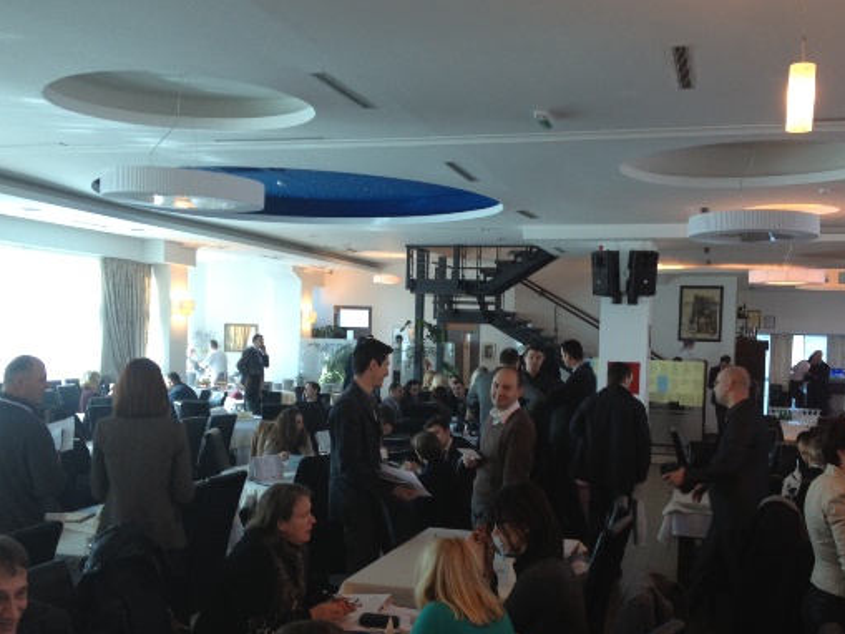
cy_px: 383
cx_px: 437
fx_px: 1074
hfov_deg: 42.9
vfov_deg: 32.8
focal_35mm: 44
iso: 50
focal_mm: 4.28
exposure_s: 1/40
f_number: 2.4
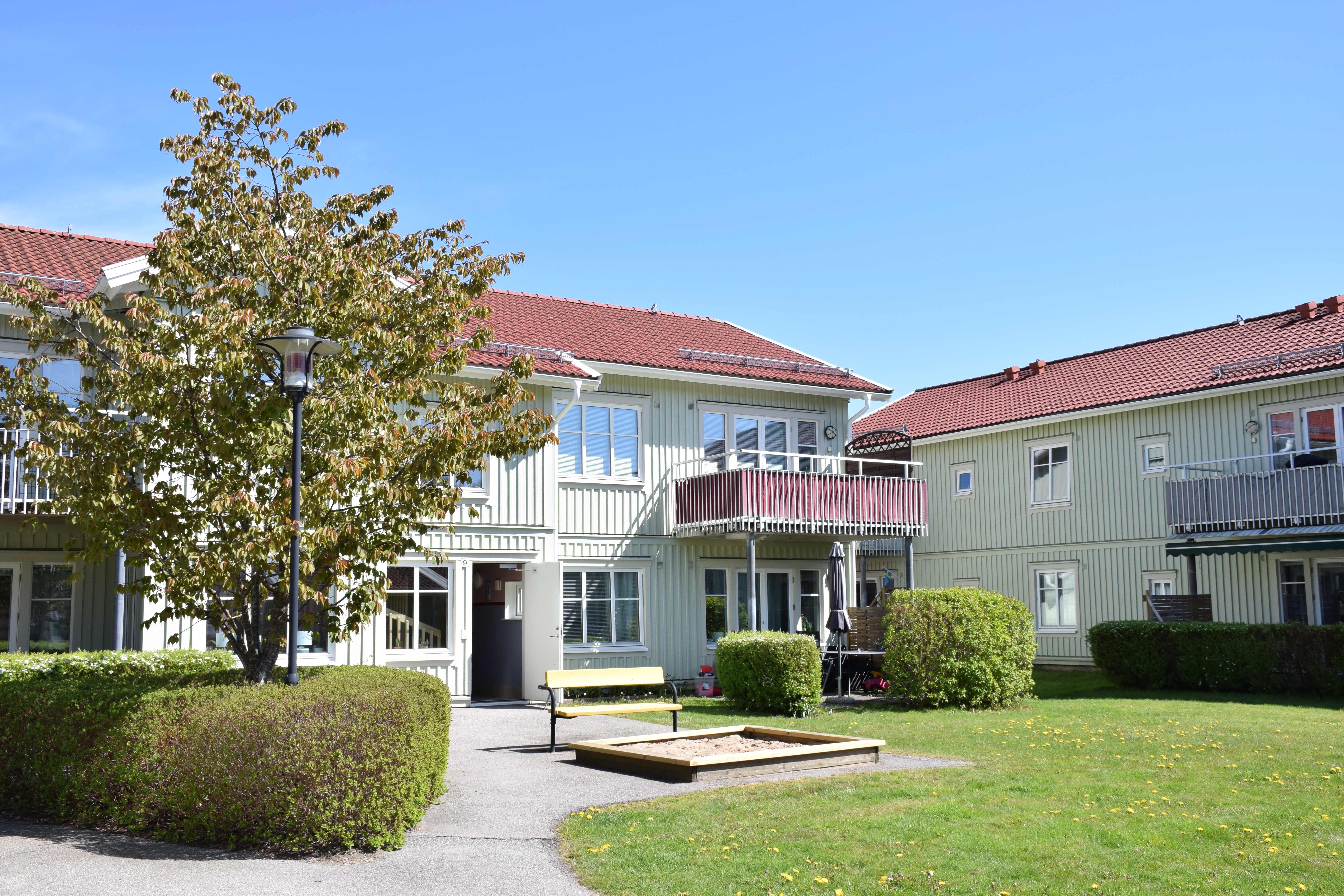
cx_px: 672
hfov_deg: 55.1
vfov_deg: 38.4
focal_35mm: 34
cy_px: 448
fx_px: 1288
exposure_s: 1/400
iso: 320
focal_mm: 23
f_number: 10
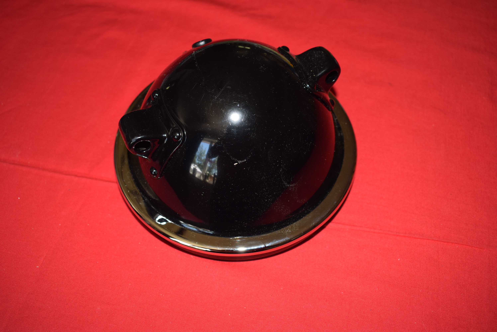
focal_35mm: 36
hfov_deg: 53.1
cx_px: 248
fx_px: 497
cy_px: 166
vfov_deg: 36.9
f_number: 5
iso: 400
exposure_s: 1/200
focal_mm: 24
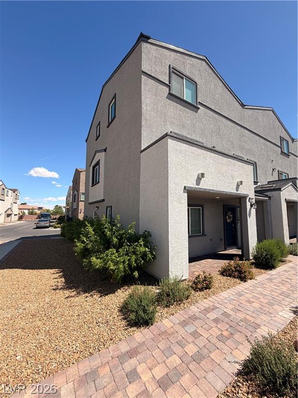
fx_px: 161
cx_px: 149
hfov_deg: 85.7
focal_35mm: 14
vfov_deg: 102.1
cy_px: 199
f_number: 2.2
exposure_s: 1/770
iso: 25
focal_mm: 2.22
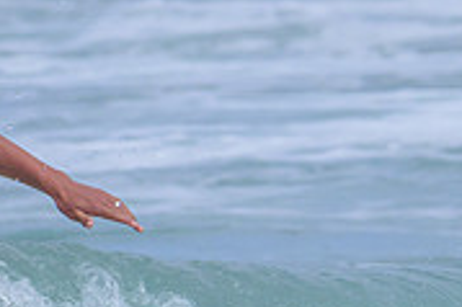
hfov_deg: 1.2
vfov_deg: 0.8
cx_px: 180
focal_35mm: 1750
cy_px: 376
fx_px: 22437
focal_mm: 400
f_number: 11
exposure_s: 1/2000
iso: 800
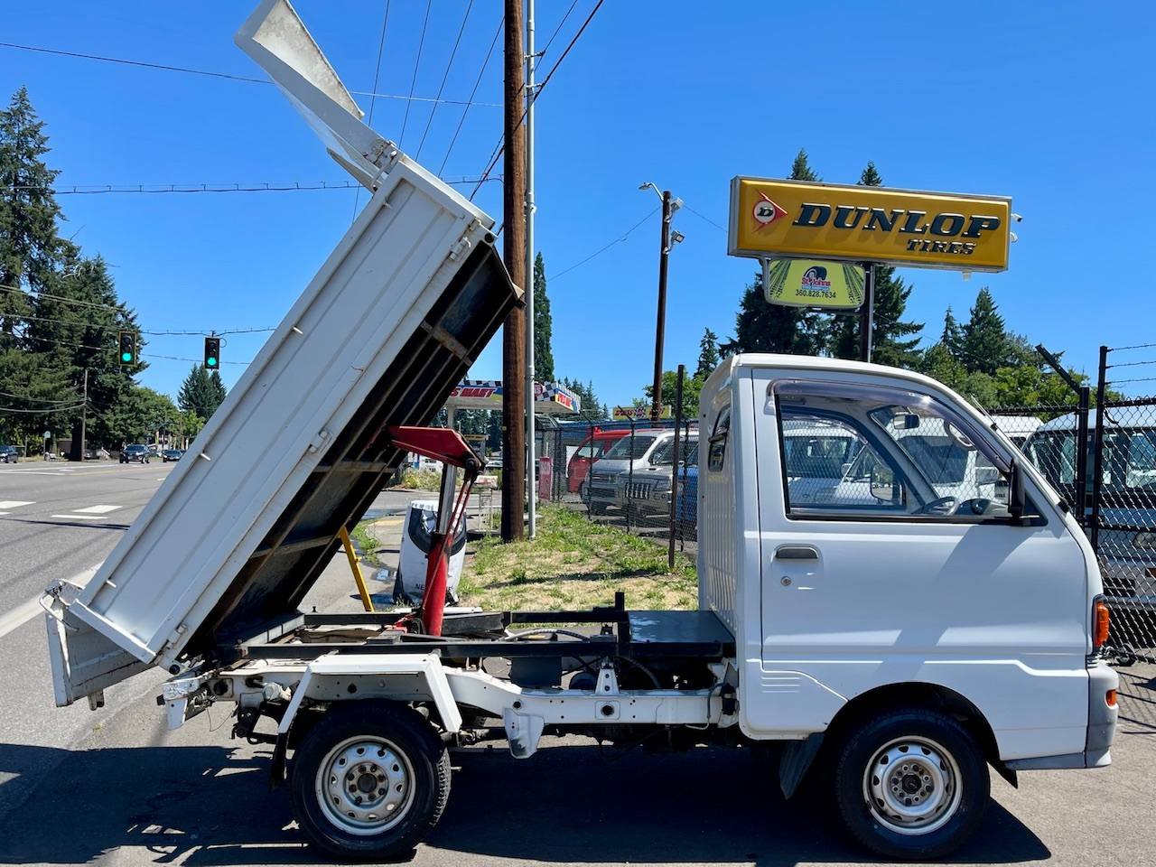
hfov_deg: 69.4
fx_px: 835
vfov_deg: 54.9
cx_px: 578
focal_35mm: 25
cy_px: 434
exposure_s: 1/2336
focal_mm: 5.1
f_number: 1.6
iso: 32
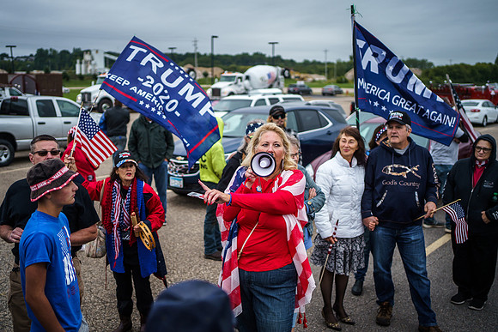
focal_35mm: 38
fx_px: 530
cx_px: 234
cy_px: 166
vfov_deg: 34.8
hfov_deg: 50.3
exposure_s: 1/2000
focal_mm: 35
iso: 400
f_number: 2
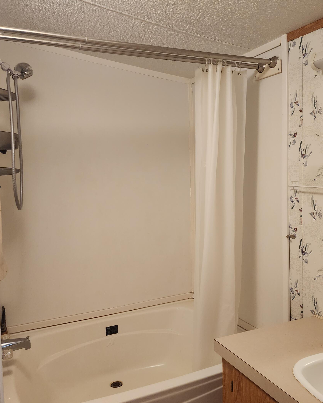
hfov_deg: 45.6
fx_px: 382
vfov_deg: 55.6
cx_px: 188
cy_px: 194
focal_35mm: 32
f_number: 1.8
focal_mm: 6.4
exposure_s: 1/120
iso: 320
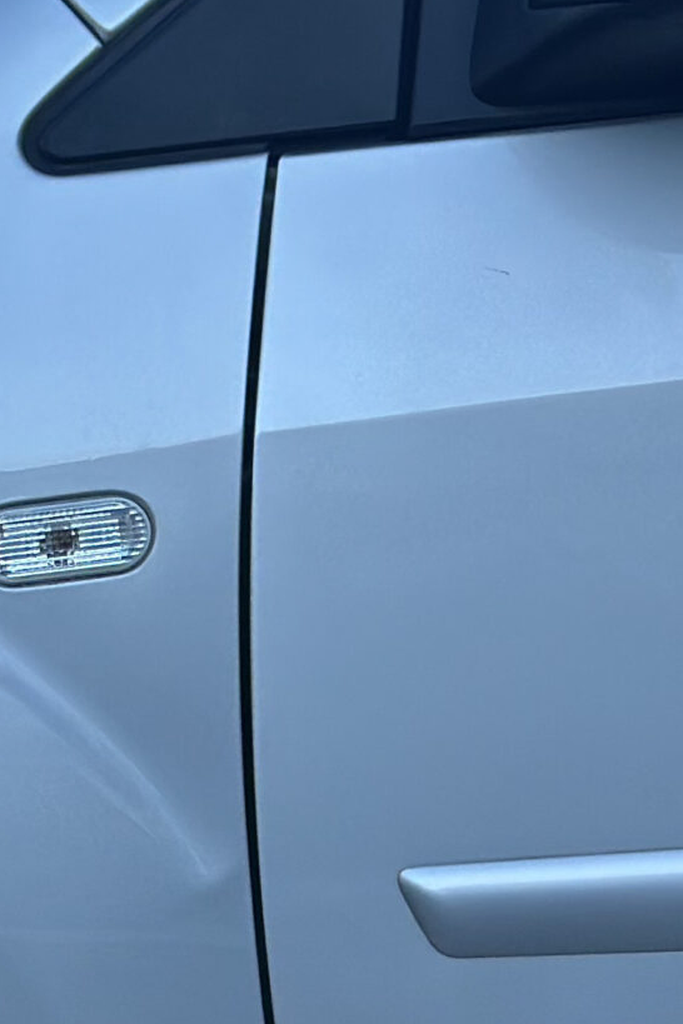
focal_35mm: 156
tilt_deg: -9.0
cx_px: -726
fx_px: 4439
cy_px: 975
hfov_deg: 8.3
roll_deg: +0.0
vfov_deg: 13.0
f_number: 1.78
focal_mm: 6.86
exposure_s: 1/1565
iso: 100
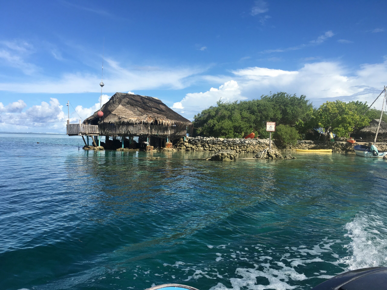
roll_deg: -1.3
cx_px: 194
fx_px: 324
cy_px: 145
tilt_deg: -1.3
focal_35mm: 29
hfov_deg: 61.7
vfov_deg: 48.2
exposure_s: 1/1876
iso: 25
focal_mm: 4.15
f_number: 2.2
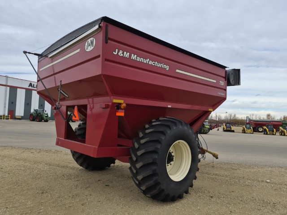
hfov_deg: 73.9
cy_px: 108
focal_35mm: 23
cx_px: 144
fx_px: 191
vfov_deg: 58.9
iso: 80
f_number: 1.8
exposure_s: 1/3136
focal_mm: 5.4
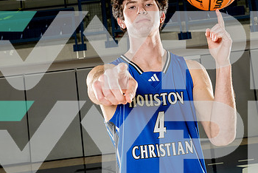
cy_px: 51
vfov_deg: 23.3
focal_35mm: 58
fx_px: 416
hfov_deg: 34.4
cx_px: 147
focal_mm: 35
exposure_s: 1/250
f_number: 7.1
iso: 640
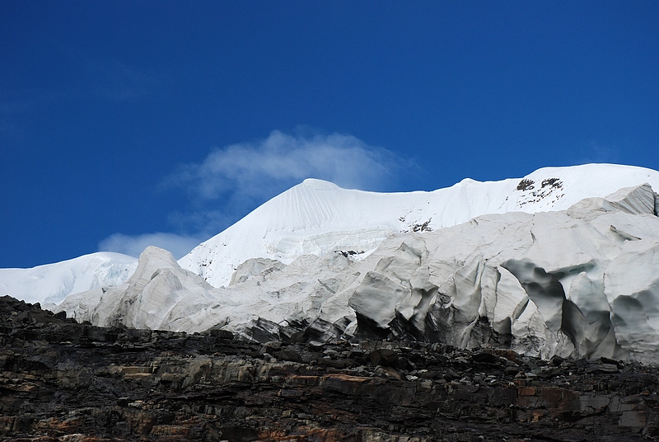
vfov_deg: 19.0
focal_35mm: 72
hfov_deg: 28.0
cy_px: 221
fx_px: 1320
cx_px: 330
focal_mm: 48
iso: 200
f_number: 8
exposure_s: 1/100
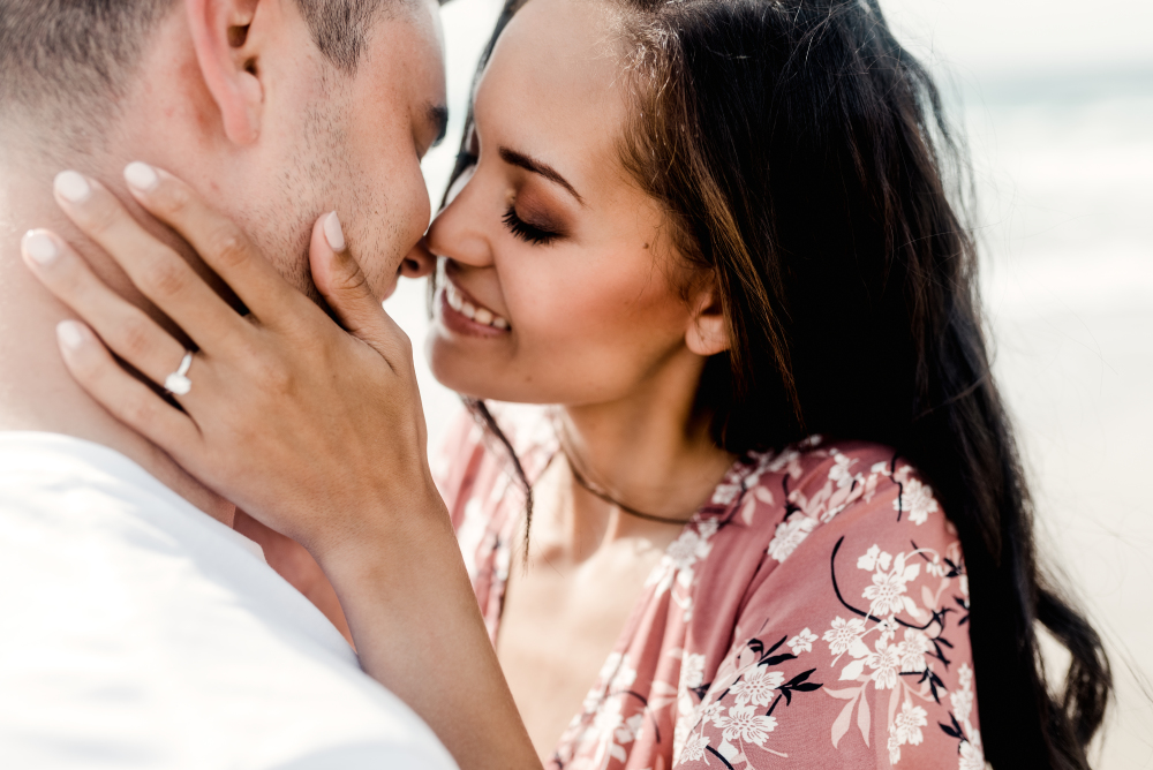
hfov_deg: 54.4
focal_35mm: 35
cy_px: 385
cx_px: 576
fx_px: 1122
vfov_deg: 37.9
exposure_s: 1/2000
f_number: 2.5
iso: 100
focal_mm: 35
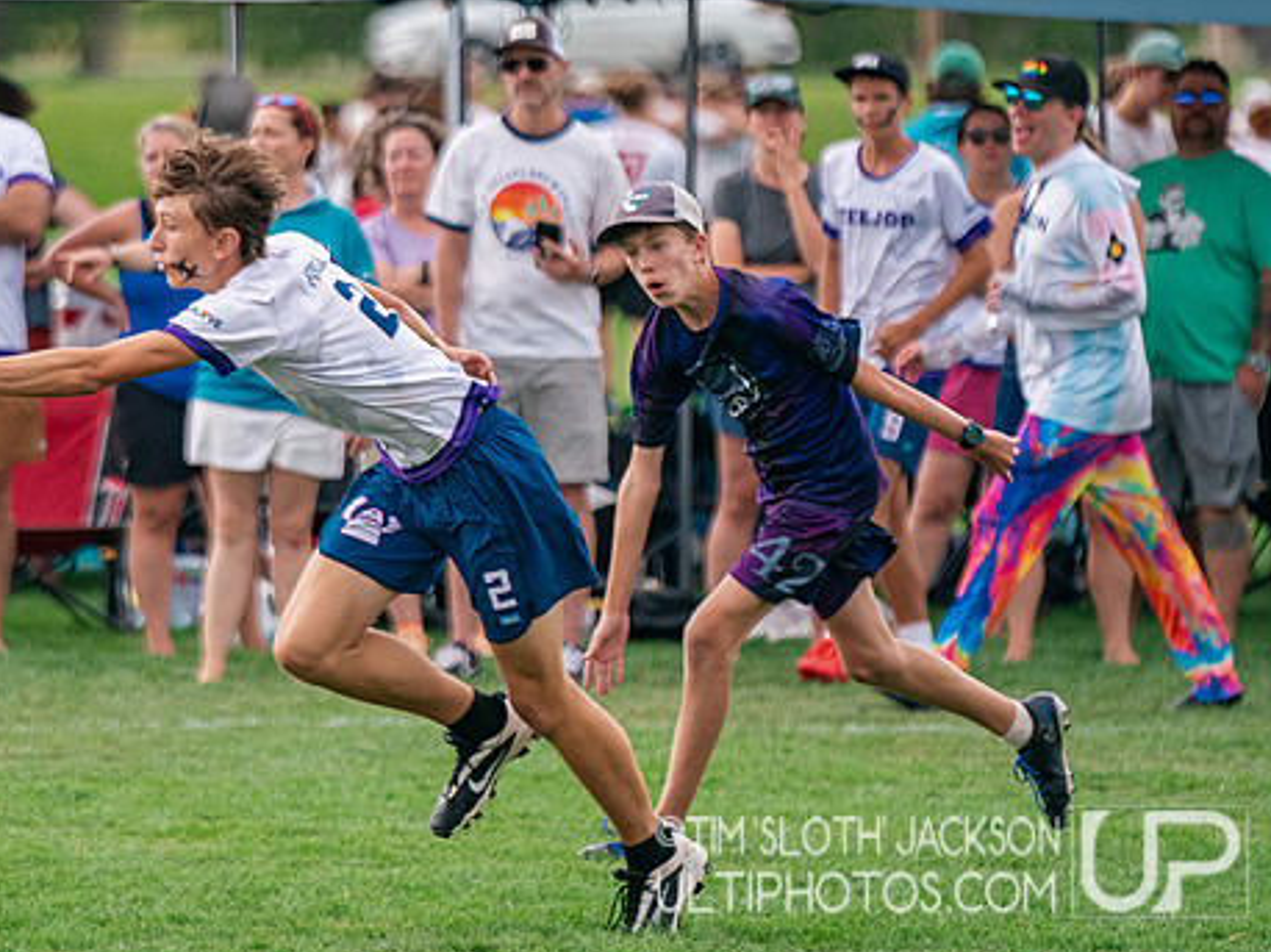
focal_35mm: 432
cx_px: 330
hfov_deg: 4.6
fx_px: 15853
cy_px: 432
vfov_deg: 3.4
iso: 800
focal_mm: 200
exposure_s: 1/3200
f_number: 2.8
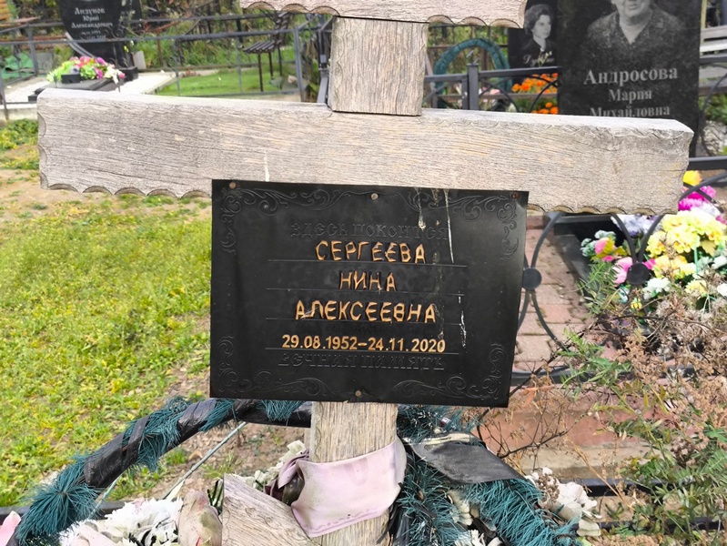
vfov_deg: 29.1
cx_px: 364
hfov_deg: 38.2
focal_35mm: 50
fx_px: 1051
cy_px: 273
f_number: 1.7
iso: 64
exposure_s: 1/120
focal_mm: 4.71
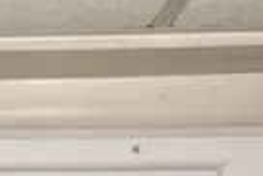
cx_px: 15
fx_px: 1038
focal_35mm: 142
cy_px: 398
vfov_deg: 8.9
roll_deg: +0.5
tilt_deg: -6.3
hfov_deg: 14.3
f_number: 2.2
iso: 64
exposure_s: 1/16
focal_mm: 4.15
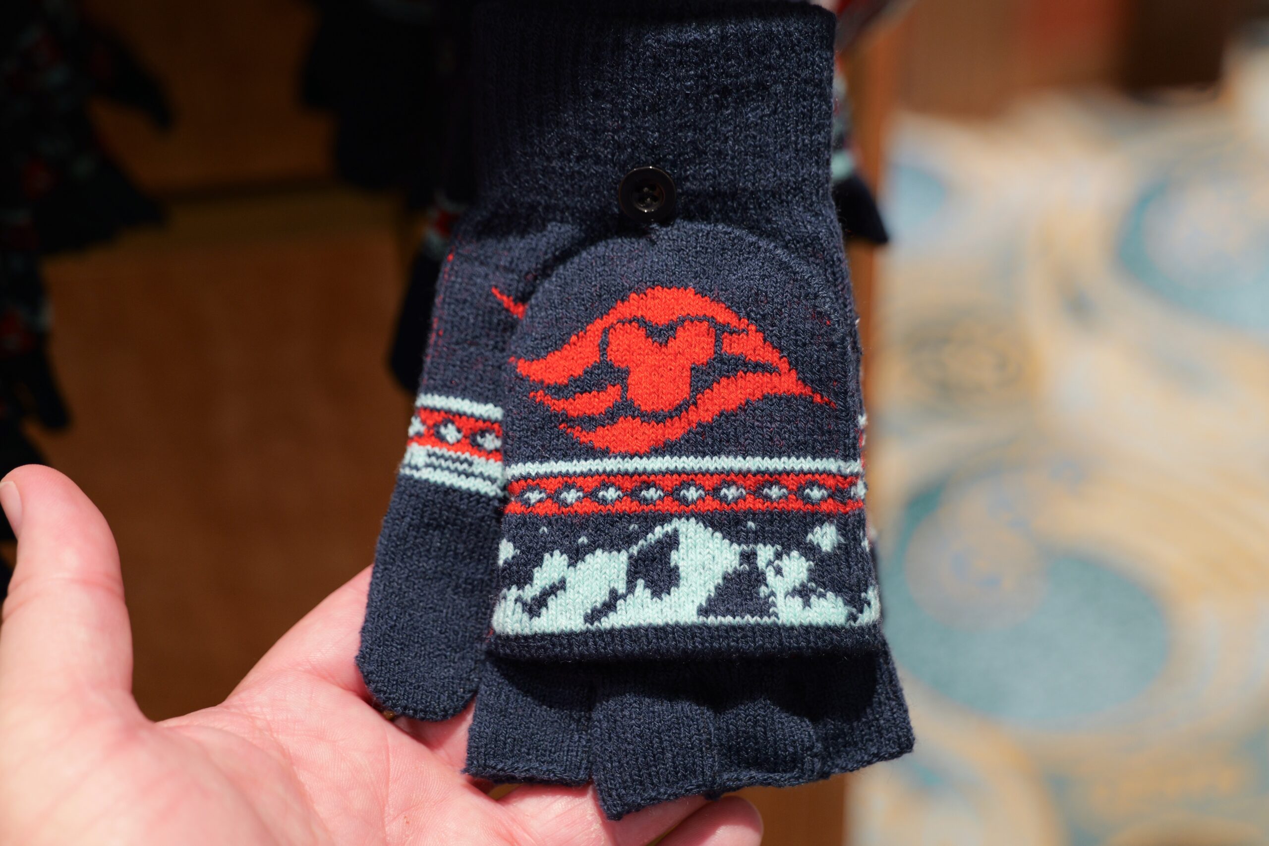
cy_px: 423
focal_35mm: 56
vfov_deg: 24.2
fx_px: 1974
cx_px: 634
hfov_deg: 35.6
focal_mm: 56
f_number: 4
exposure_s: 1/60
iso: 800
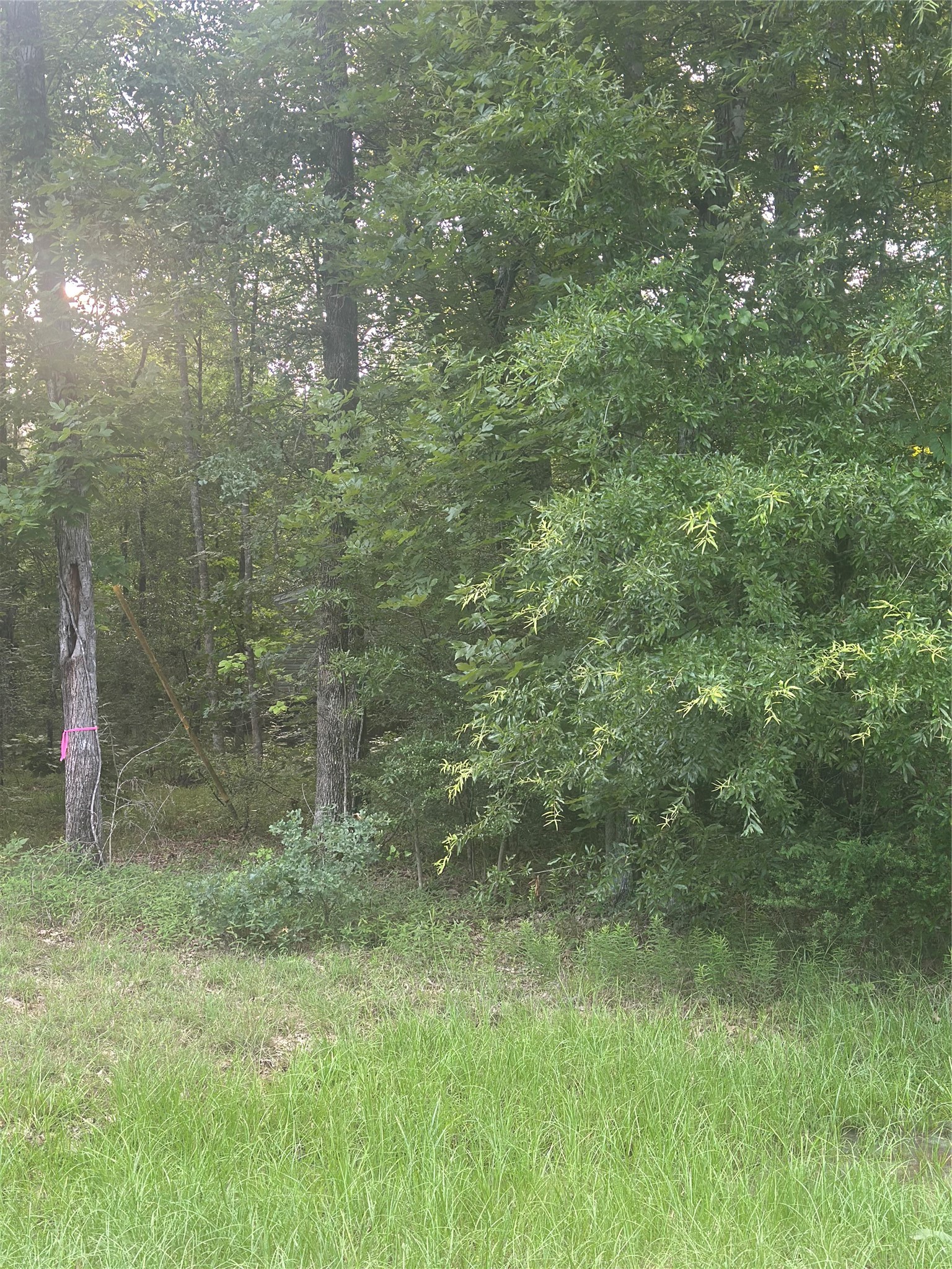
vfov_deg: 39.7
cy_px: 634
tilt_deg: +1.6
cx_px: 476
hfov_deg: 30.3
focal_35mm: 48
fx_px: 1760
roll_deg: -0.2
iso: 125
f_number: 1.78
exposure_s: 1/115
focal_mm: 6.86
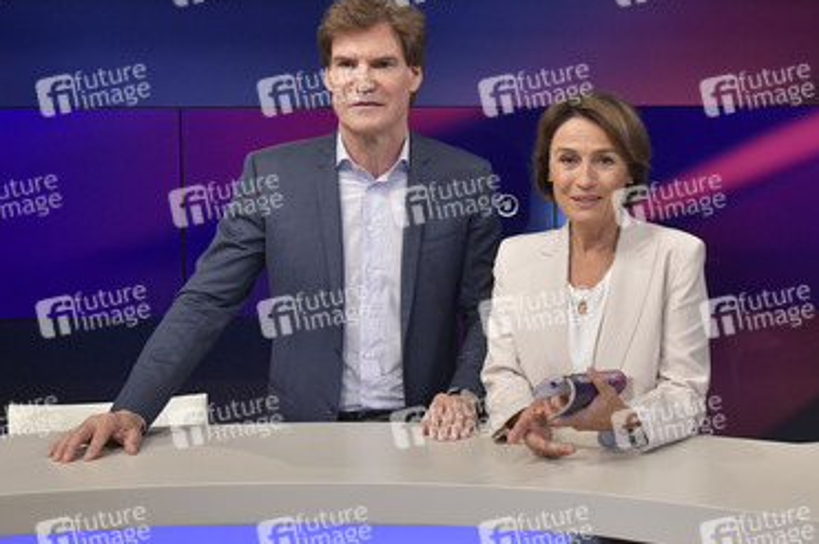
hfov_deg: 49.4
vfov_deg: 34.1
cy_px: 257
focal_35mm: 39
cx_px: 477
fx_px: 886
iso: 2500
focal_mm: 32
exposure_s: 1/200
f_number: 6.3
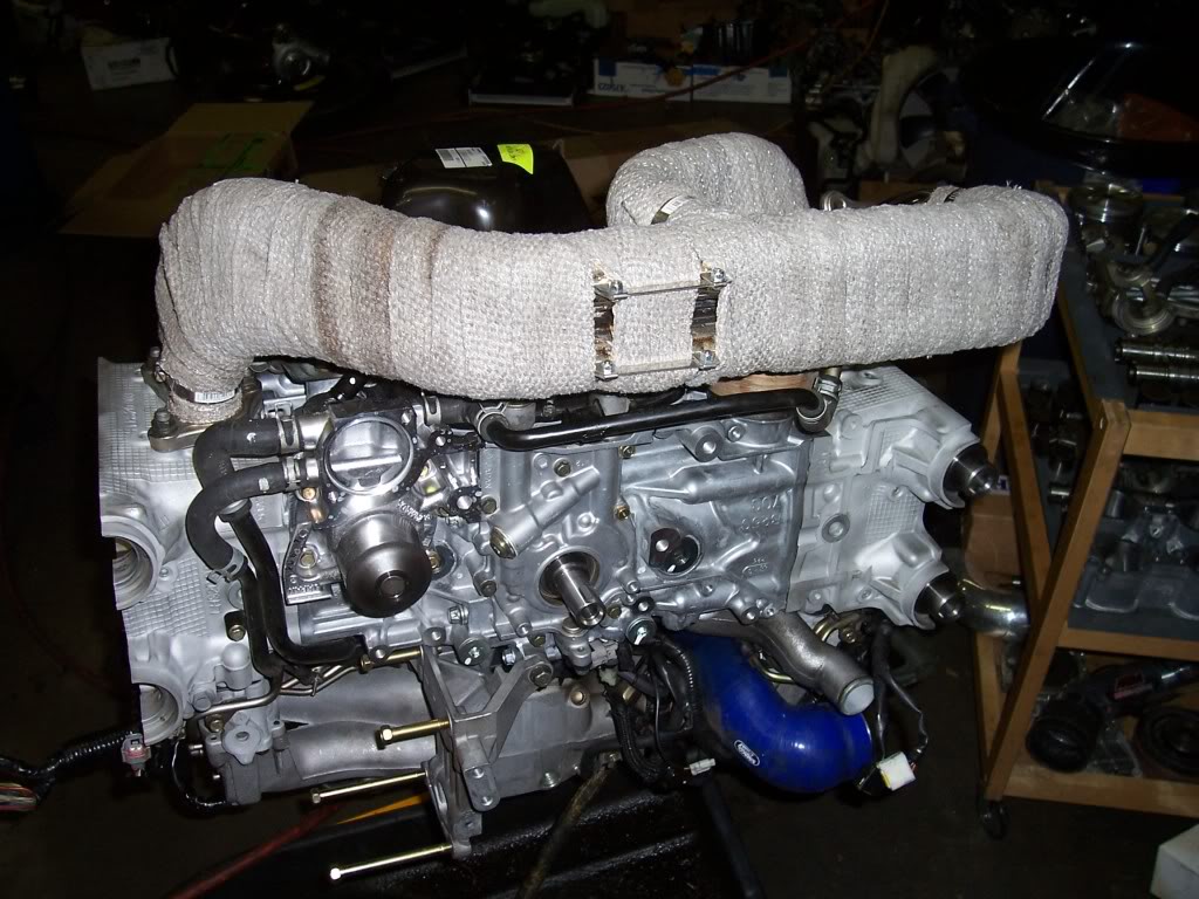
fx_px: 1178
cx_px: 600
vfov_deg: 41.8
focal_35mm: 34
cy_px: 450
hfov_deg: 54.0
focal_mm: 5.6
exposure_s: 1/60
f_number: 2.7
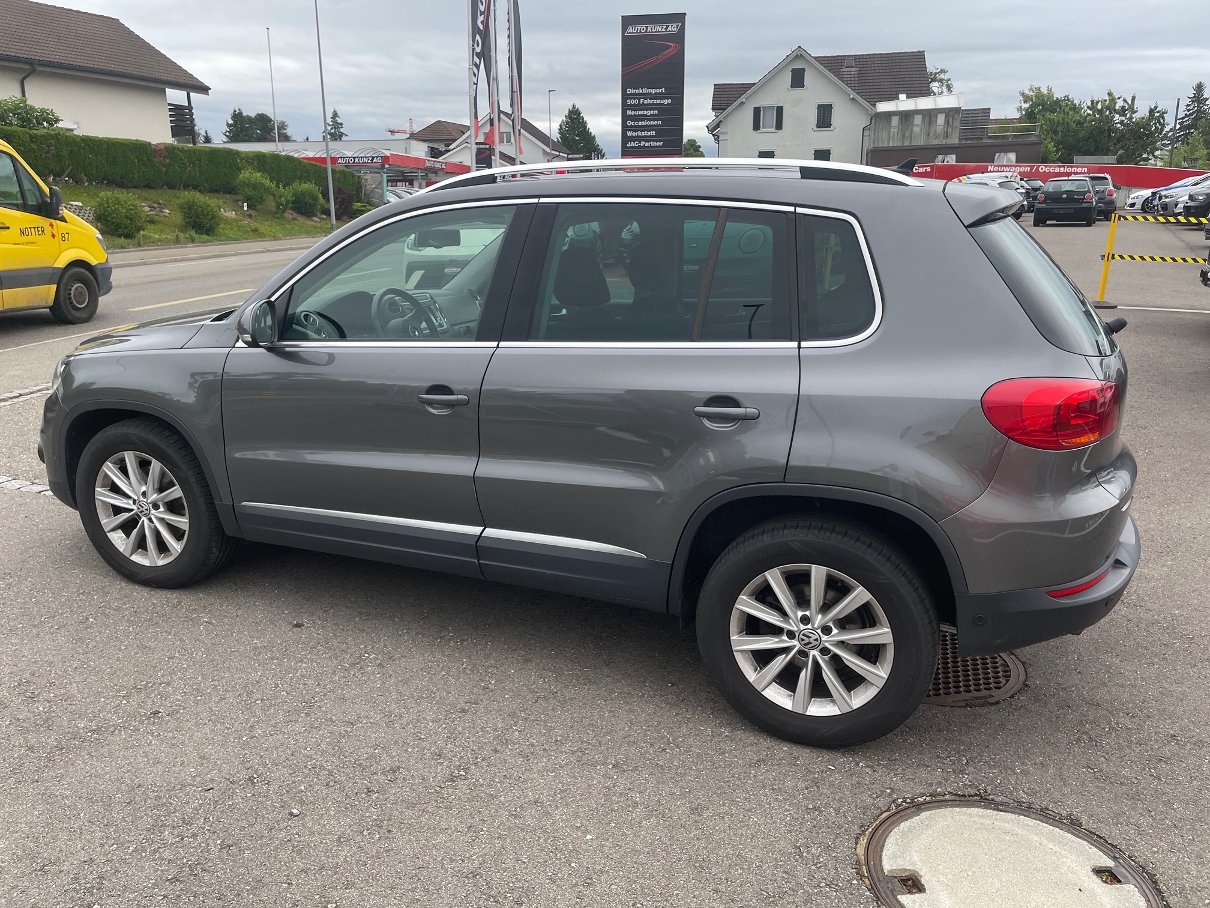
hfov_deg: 67.3
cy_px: 454
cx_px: 605
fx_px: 909
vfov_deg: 53.1
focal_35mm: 26
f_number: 1.6
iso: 32
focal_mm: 4.2
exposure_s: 1/409
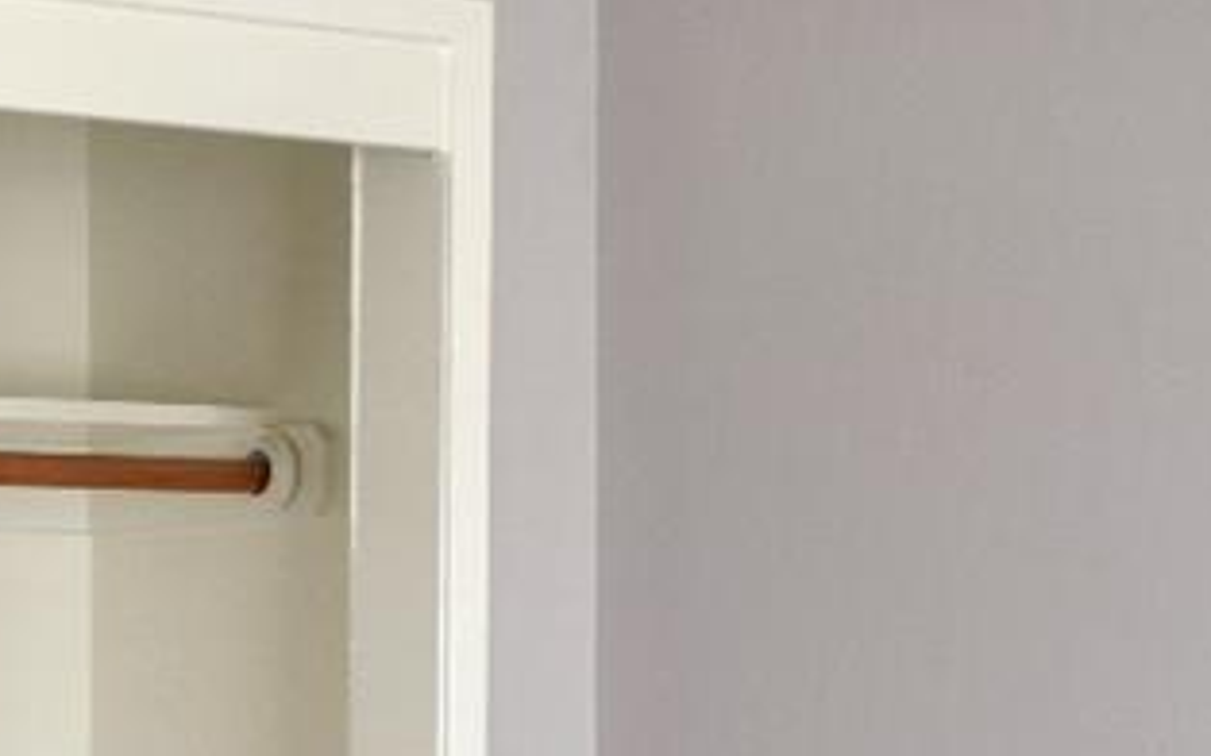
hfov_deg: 14.1
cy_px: 1057
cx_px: -69
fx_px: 4817
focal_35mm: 146
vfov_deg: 8.8
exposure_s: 1/80
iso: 400
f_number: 4.5
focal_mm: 20
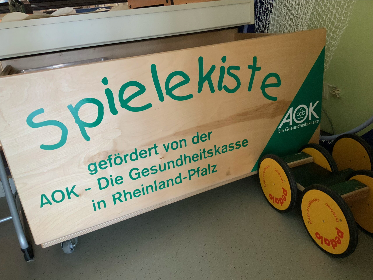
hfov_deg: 61.7
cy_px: 140
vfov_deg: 48.2
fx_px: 312
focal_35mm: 29
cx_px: 186
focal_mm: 3
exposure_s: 1/60
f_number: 1.8
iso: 200
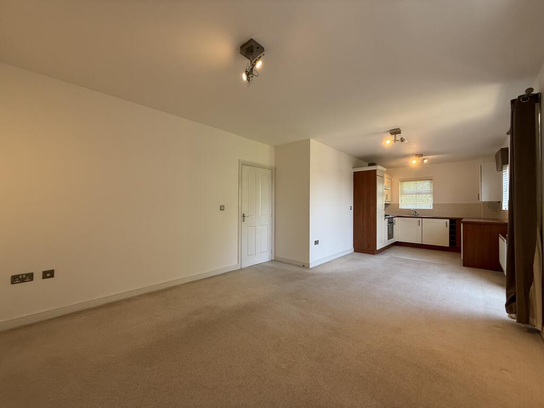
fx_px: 220
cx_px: 272
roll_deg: -0.2
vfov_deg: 85.7
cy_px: 204
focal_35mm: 14
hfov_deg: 102.1
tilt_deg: +1.1
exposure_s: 1/99
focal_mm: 2.22
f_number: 2.2
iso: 100
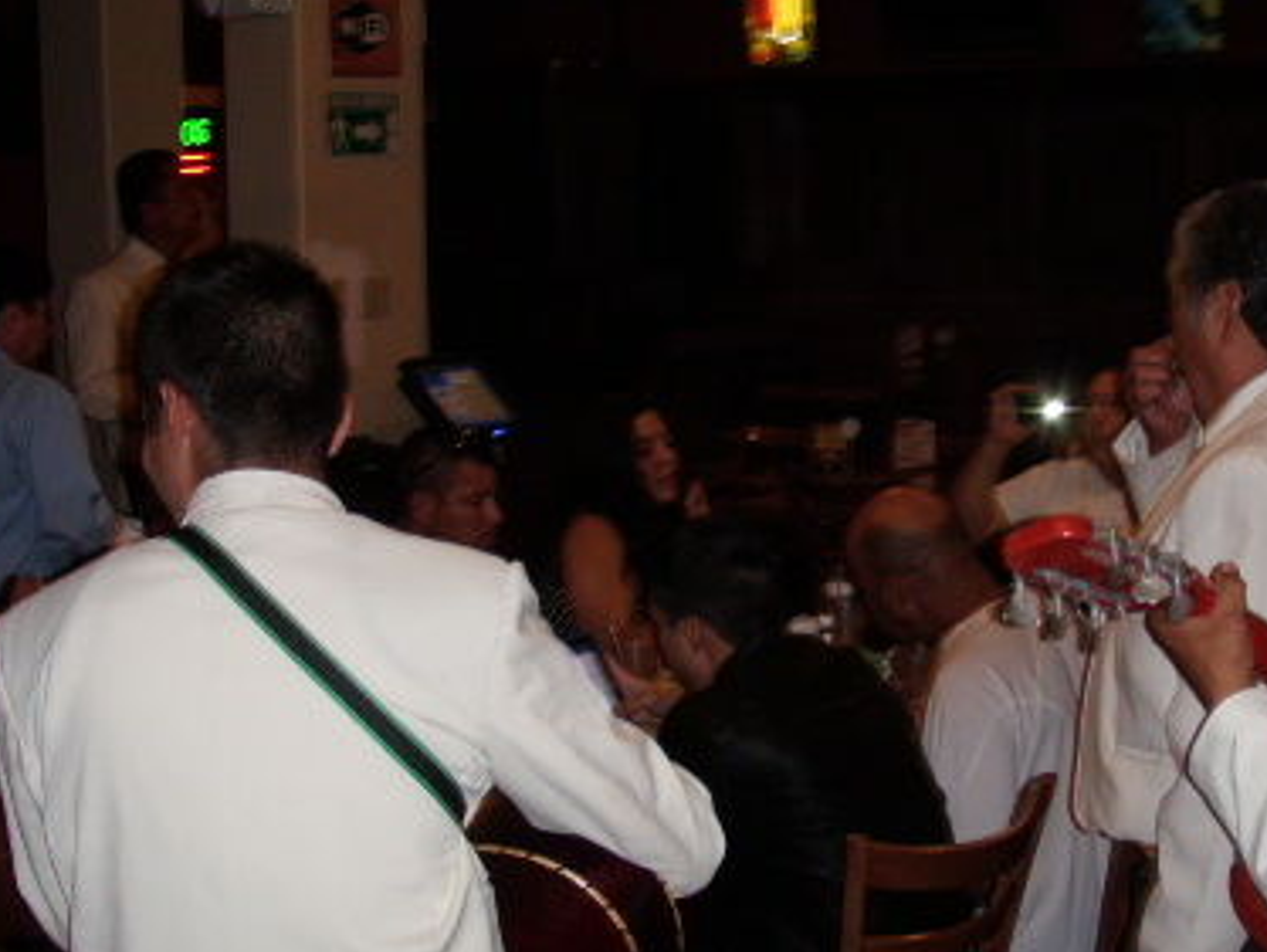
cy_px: 501
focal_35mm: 65
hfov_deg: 29.7
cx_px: 766
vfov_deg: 22.6
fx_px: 2381
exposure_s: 1/30
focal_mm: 6.7
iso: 125
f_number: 3.5
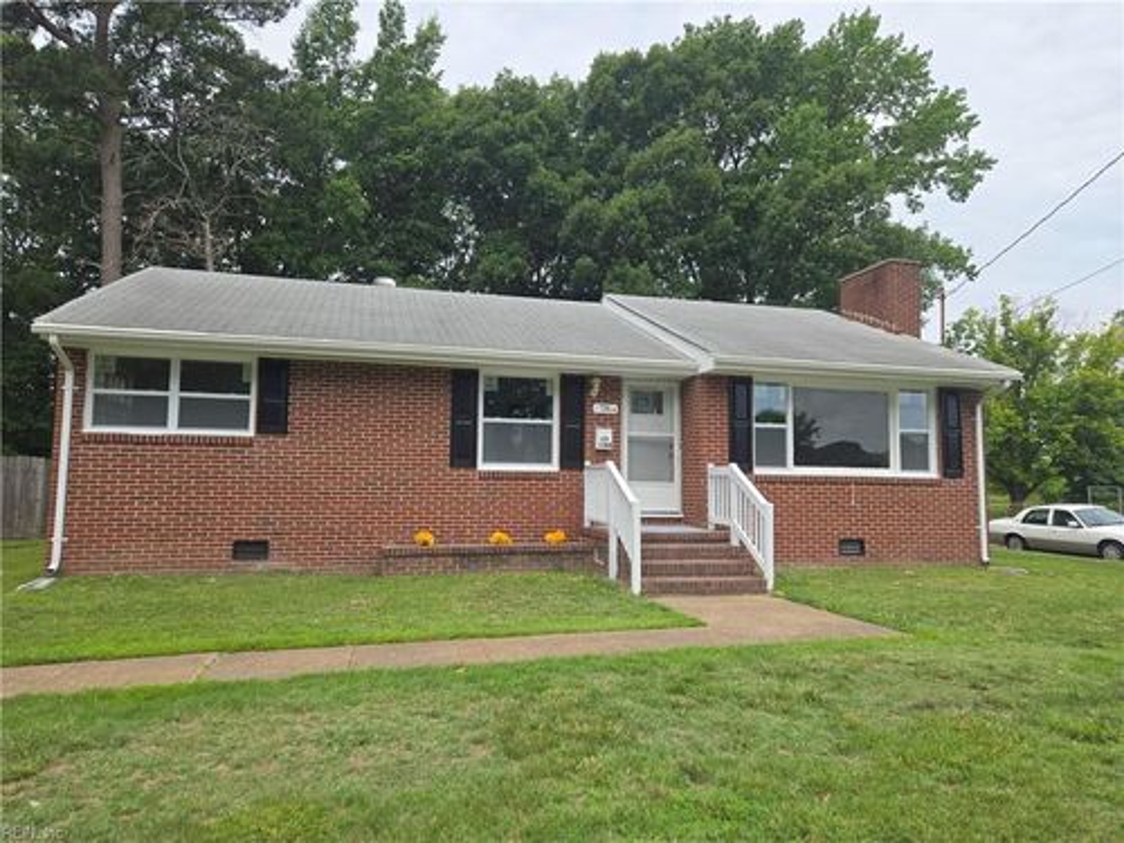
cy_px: 422
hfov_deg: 73.9
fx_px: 747
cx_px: 562
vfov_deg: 58.9
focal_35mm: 23
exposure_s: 1/1468
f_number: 1.8
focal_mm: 5.4
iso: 25
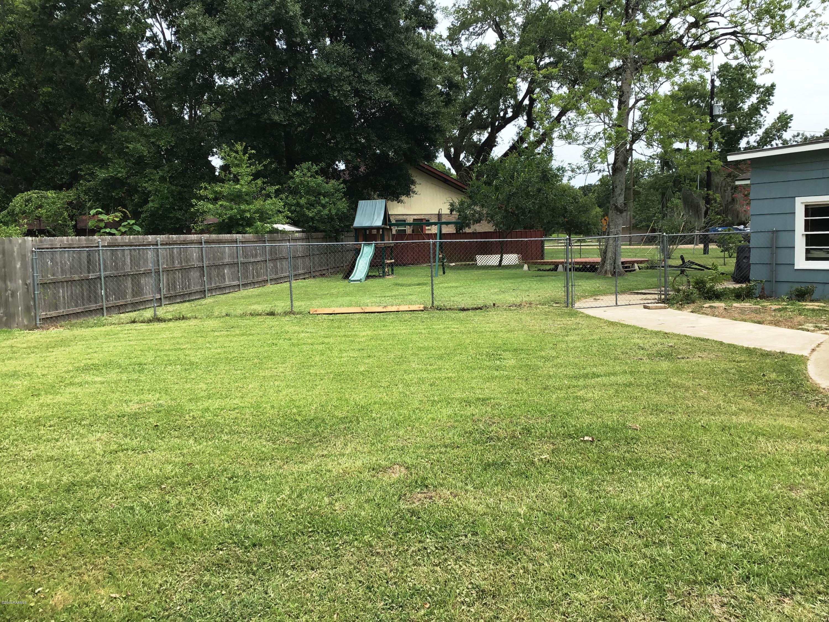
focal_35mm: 31
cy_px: 311
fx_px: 742
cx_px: 414
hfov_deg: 58.4
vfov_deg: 45.4
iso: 25
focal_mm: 3.3
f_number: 2.4
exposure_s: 1/831
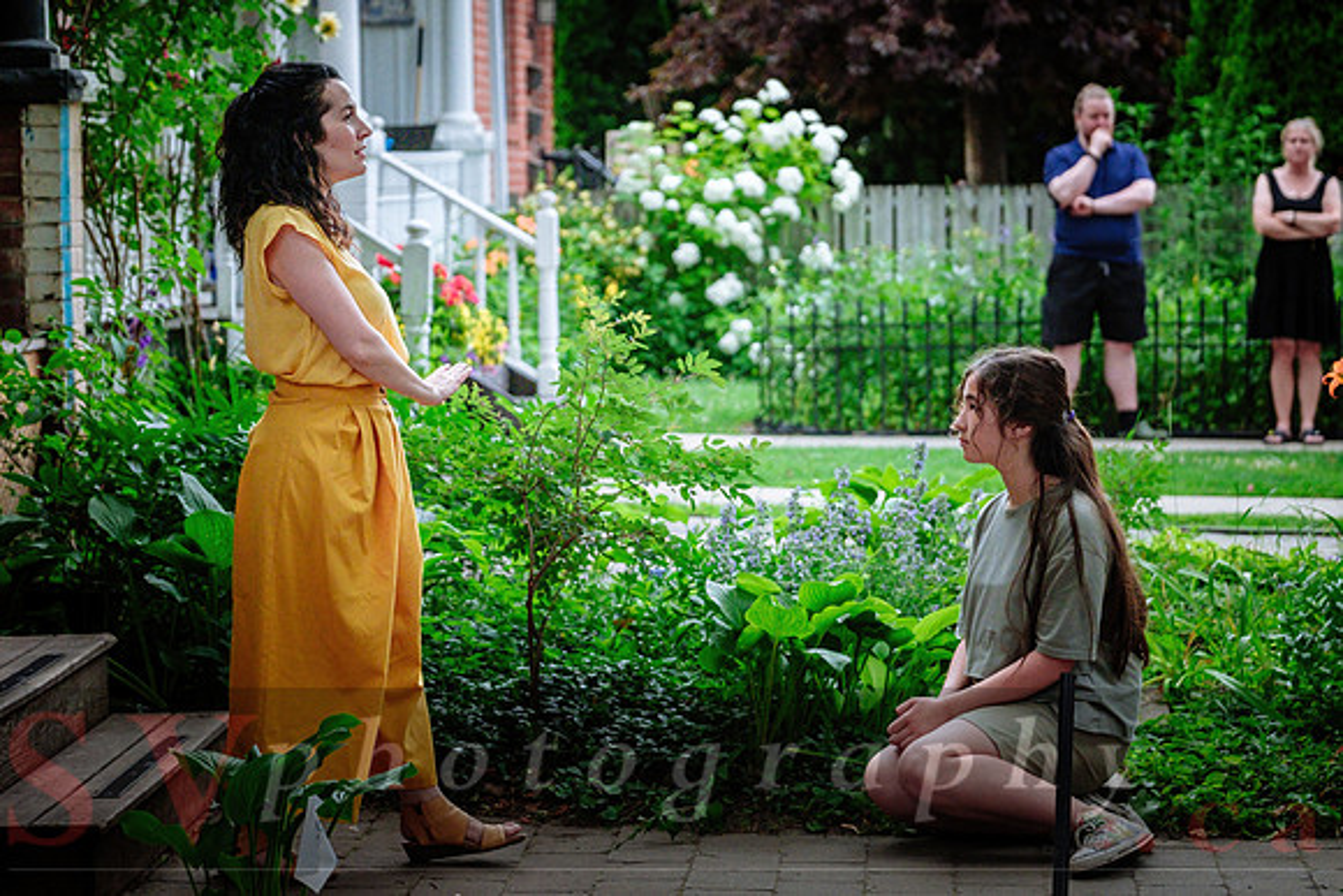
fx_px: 4001
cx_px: 598
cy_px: 409
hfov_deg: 19.0
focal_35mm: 107
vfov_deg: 12.8
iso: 1600
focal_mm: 63.4
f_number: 2.8
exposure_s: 1/250
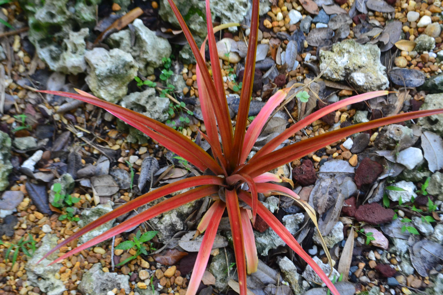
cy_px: 148
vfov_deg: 34.2
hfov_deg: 49.6
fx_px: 480
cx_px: 222
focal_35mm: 39
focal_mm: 26
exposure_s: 1/30
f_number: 8
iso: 1600
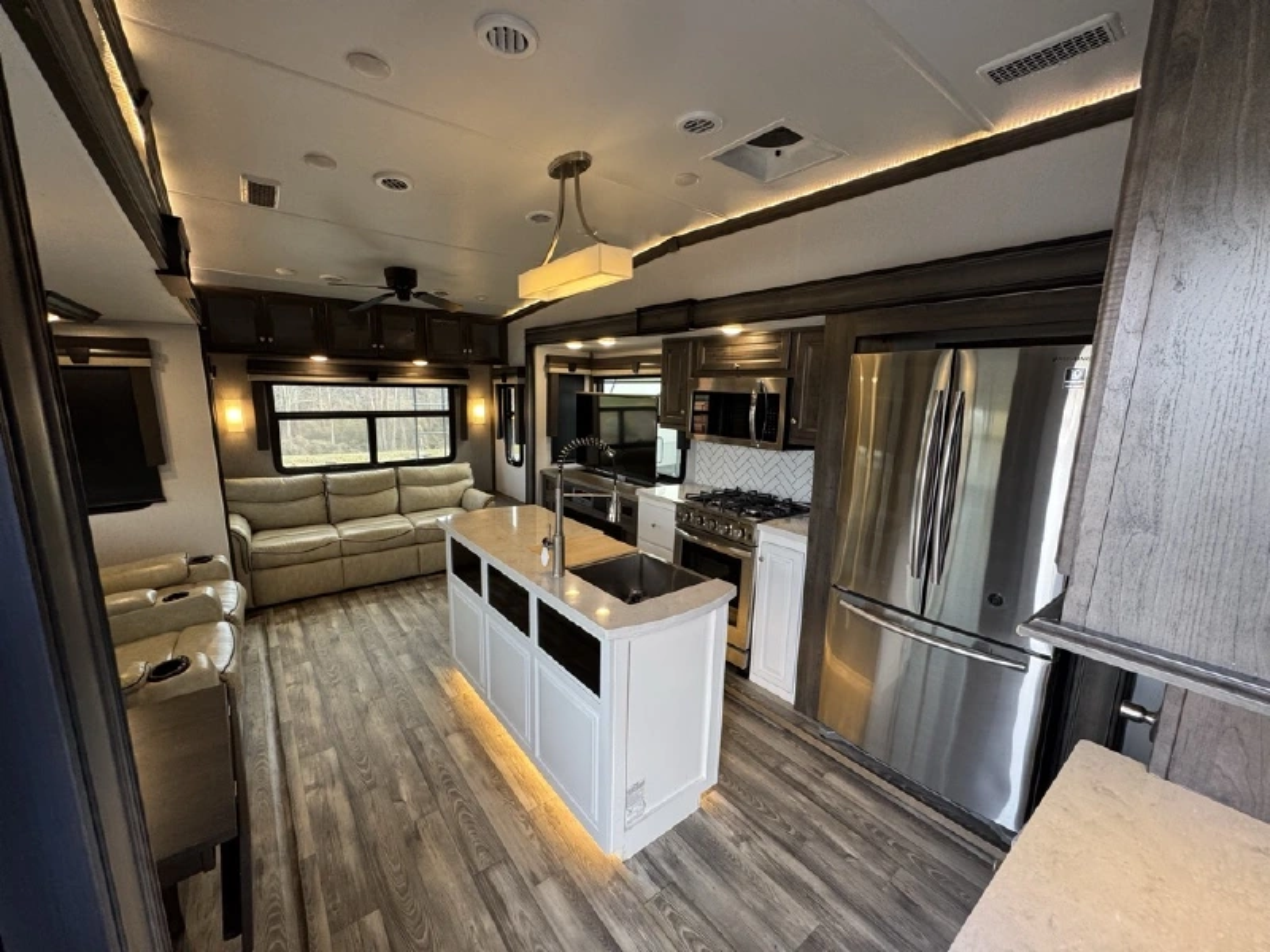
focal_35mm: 14
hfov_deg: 102.1
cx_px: 635
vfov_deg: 85.7
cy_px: 476
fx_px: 514
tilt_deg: -10.4
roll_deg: -3.0
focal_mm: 2.22
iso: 200
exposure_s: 1/99
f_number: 2.2
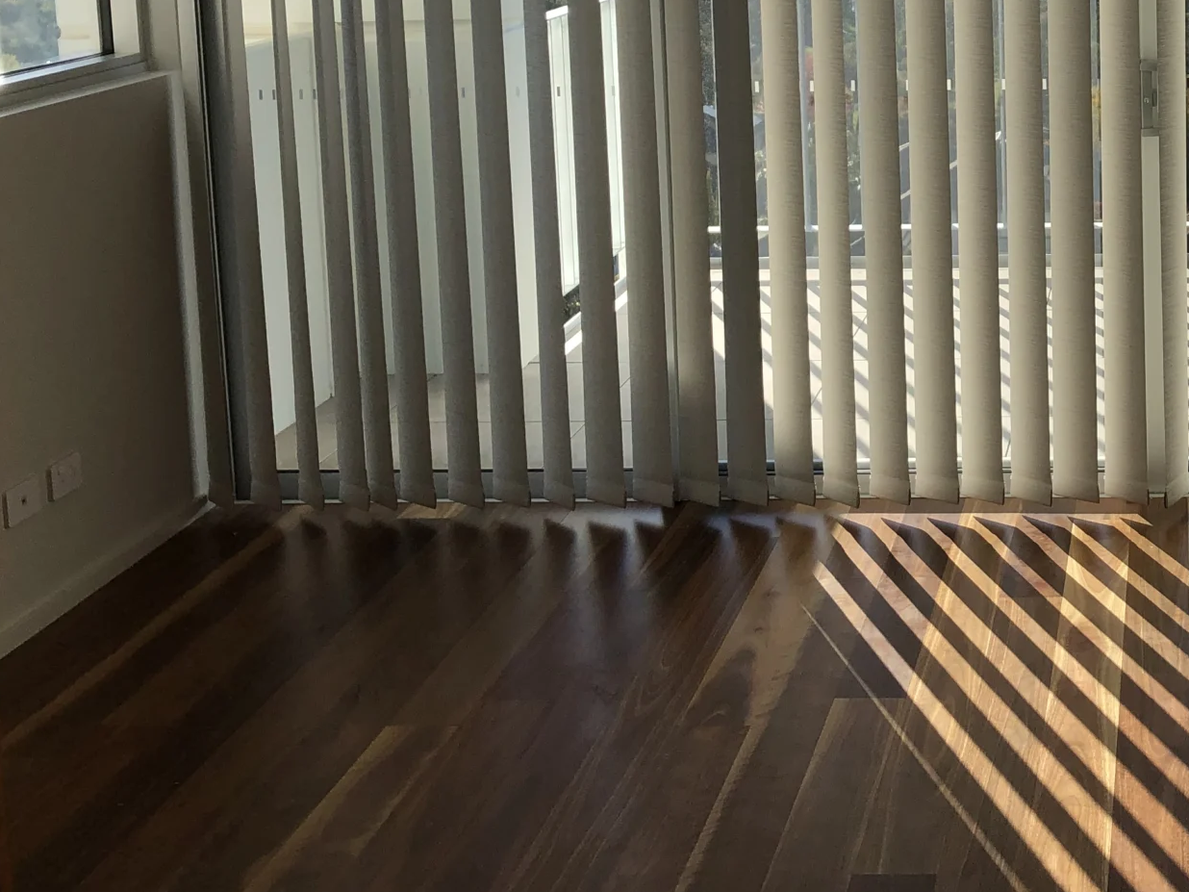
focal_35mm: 58
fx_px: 1992
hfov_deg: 31.3
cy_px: 106
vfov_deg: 24.6
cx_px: 1130
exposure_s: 1/827
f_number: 1.8
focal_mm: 4
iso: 20
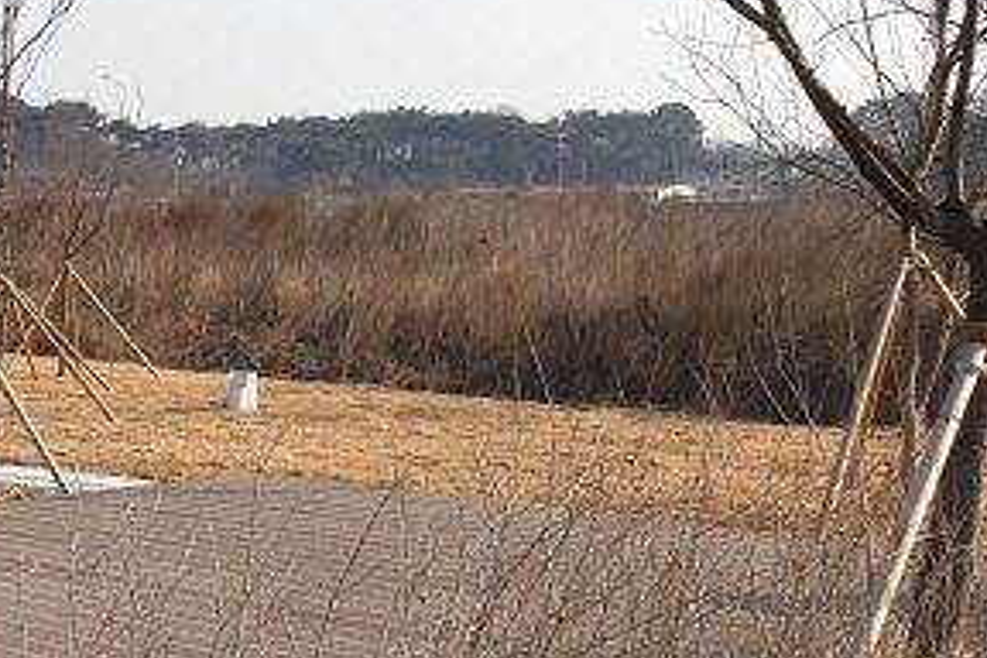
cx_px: -212
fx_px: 2056
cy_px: 538
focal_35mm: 75
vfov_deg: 18.0
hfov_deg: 24.4
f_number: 2.4
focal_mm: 4.3
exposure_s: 1/960
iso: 50
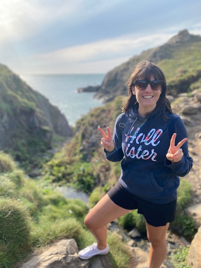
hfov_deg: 53.1
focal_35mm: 26
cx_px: 100
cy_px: 134
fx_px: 201
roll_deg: +0.3
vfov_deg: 67.3
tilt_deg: -15.6
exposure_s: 1/1412
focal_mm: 4.25
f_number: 1.8
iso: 32
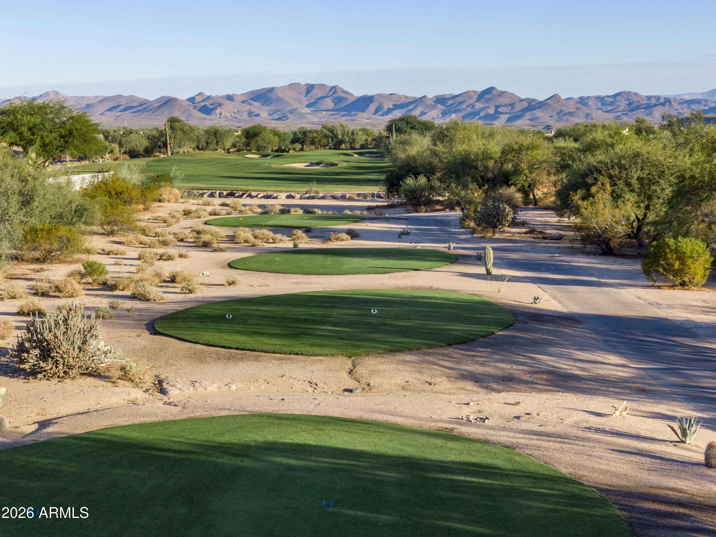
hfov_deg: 39.7
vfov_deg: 30.2
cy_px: 268
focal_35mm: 48
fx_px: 993
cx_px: 358
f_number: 3.8
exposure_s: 1/50
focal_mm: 8.6
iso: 100
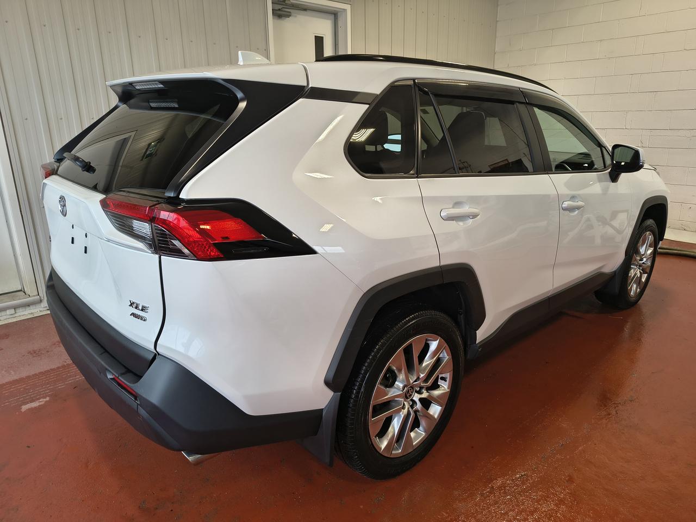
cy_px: 261
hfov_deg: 71.6
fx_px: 483
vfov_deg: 56.8
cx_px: 348
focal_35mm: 24
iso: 191
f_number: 1.8
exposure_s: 1/120
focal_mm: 5.56
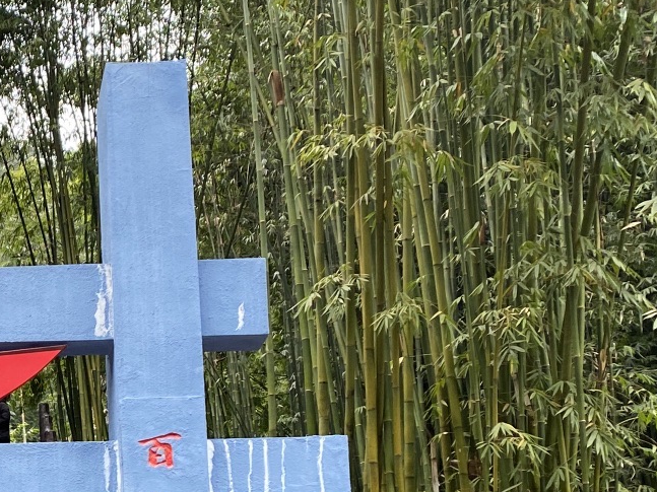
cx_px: -137
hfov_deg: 22.2
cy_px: 528
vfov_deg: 17.6
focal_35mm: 81
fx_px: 1537
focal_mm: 4.25
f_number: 1.8
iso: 100
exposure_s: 1/122
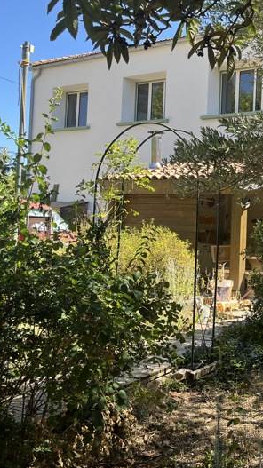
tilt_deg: +1.6
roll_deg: -1.4
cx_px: 262
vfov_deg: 47.3
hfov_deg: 26.3
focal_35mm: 43
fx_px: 534
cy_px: 208
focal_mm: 5.1
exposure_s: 1/816
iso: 50
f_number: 1.6
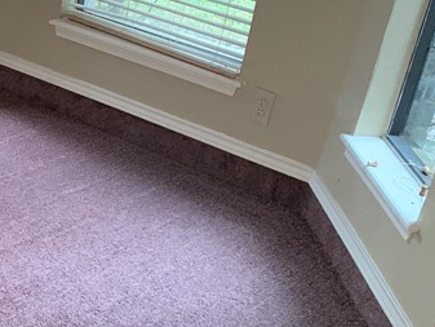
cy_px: 237
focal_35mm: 79
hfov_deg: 21.6
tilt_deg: -32.7
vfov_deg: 18.6
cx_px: -173
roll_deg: -0.7
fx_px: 993
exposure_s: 1/30
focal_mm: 4.25
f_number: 1.8
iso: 500
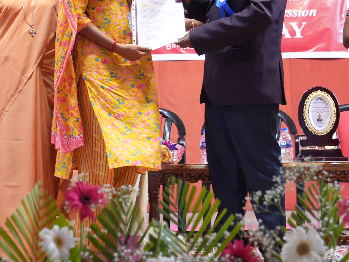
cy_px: 35
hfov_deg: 18.0
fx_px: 1099
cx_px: 188
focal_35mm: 109
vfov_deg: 13.5
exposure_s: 1/125
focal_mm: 44
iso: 500
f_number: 4
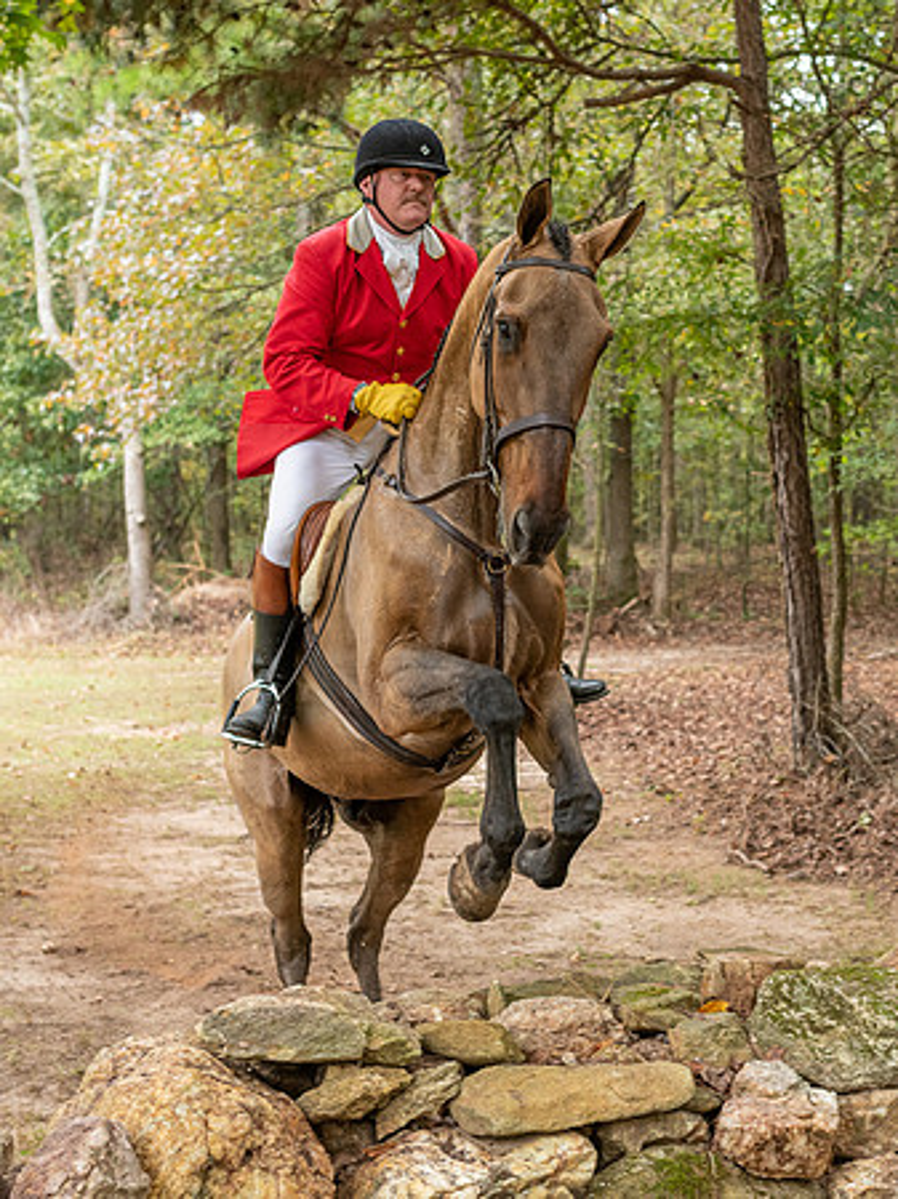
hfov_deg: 24.9
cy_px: 557
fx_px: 2022
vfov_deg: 33.0
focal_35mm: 58
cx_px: 606
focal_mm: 35
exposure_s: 1/640
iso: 400
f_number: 3.2
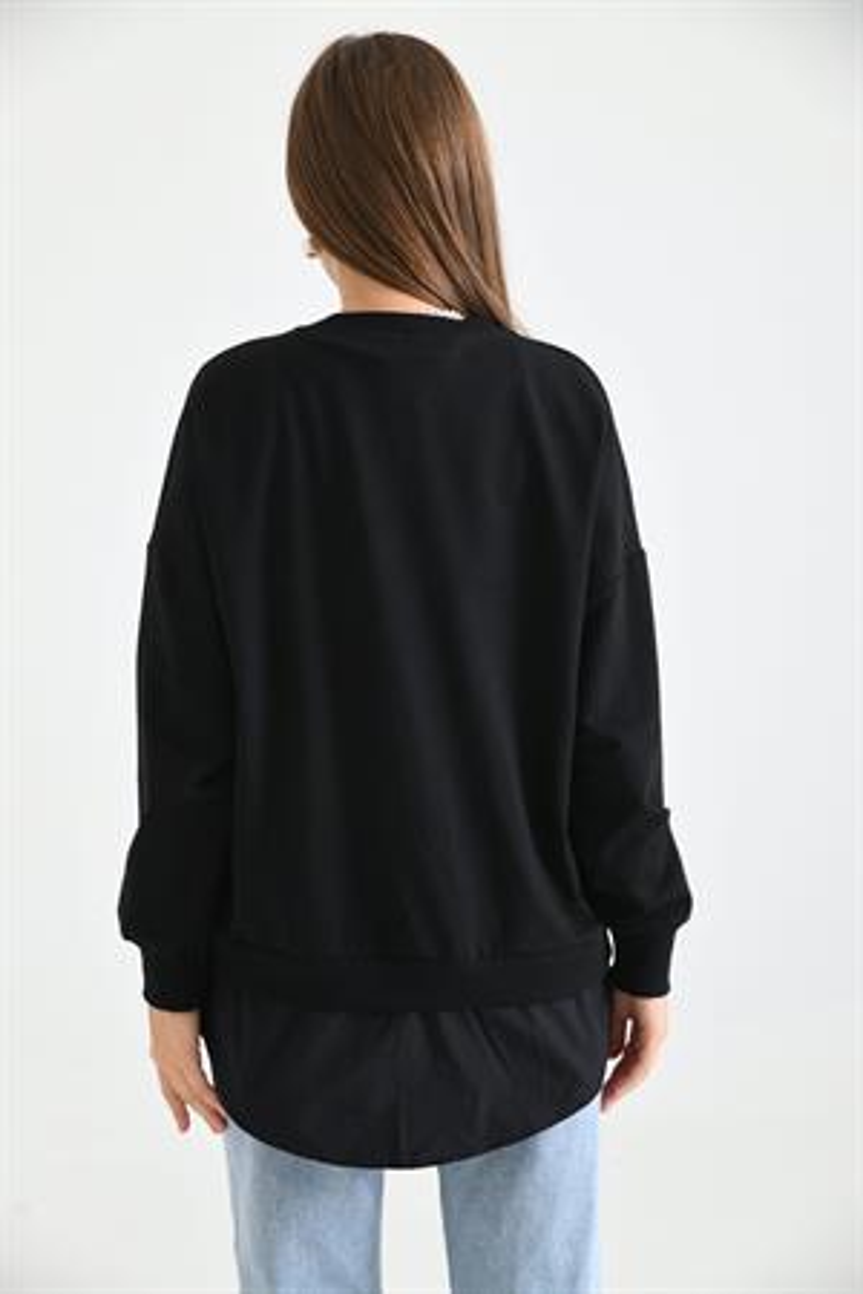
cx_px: 432
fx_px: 2229
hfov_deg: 21.9
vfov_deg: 32.4
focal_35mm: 62
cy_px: 647
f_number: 5.6
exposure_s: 1/125
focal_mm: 62
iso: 100
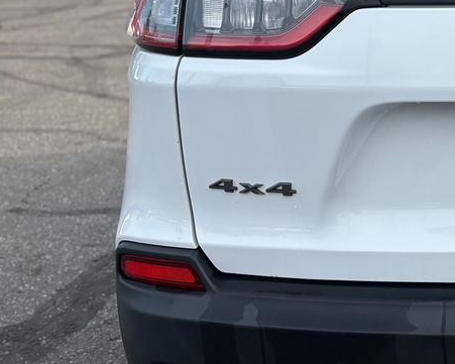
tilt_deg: -6.6
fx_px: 970
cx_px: 593
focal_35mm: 72
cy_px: 24
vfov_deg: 20.8
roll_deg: +0.3
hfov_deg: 23.3
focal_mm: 5.96
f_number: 1.6
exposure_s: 1/1420
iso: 50
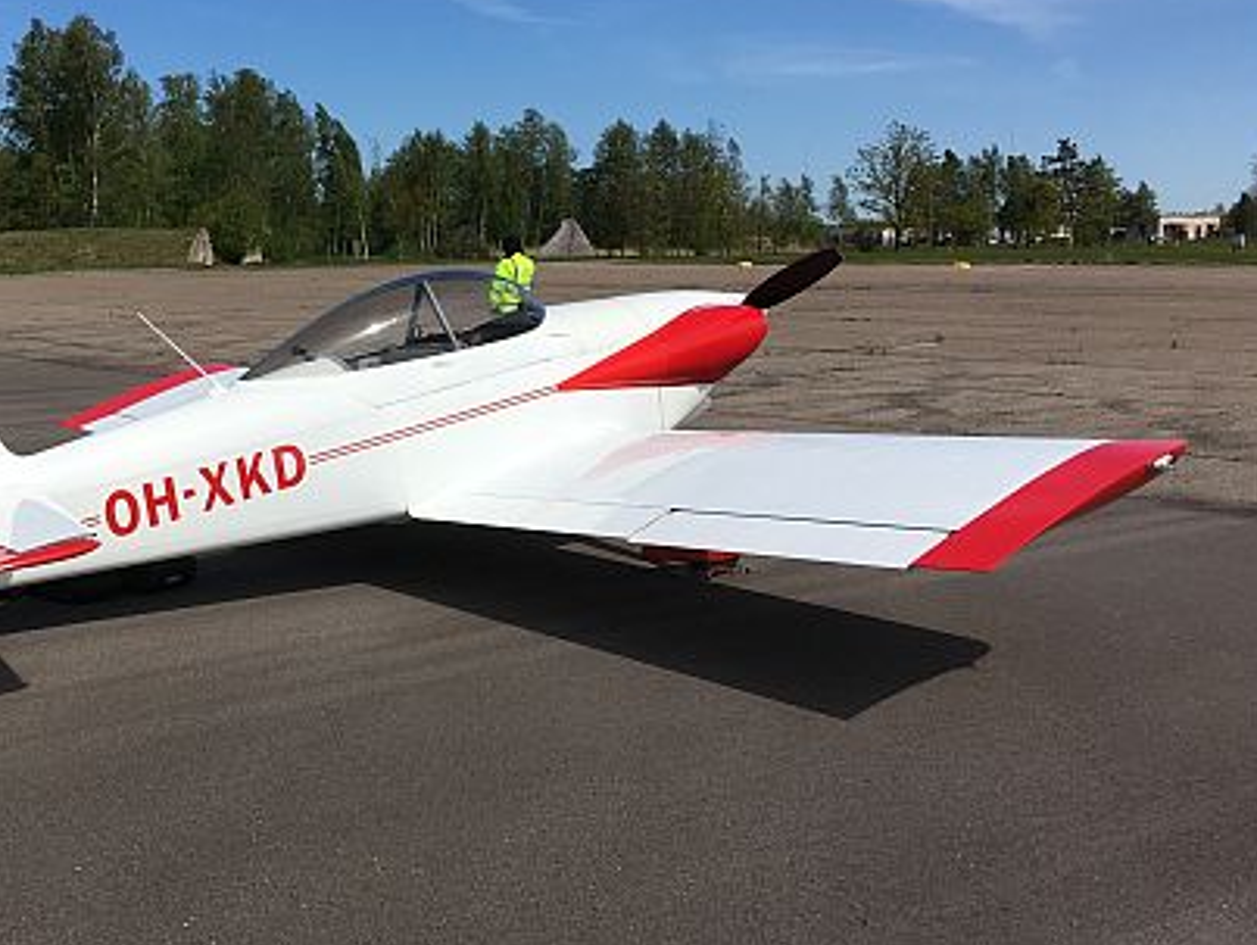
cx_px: 346
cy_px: 402
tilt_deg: -6.9
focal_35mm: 46
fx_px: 1672
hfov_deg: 40.3
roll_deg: -1.5
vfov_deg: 31.5
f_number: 2.2
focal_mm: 4.15
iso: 25
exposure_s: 1/2653
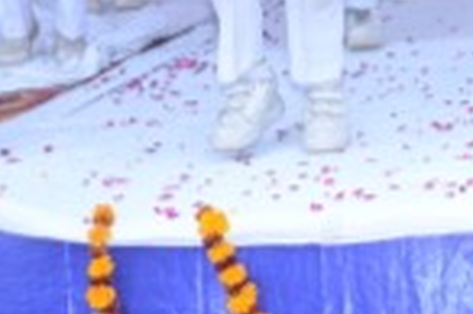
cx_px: 658
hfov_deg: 15.0
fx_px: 1694
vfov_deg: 10.1
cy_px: -241
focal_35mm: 129
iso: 250
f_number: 7.1
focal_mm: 21
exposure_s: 1/125
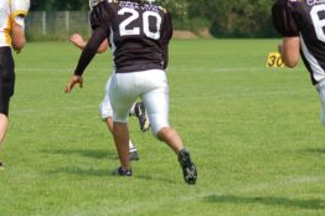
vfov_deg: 4.8
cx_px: 179
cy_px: 40
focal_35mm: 285
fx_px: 2570
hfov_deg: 7.2
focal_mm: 110
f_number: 5
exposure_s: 1/1250
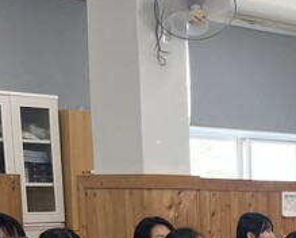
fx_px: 974
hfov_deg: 16.5
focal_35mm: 111
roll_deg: -0.9
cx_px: 362
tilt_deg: -10.7
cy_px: 407
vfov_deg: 12.8
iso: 80
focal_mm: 5.1
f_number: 1.6
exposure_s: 1/120
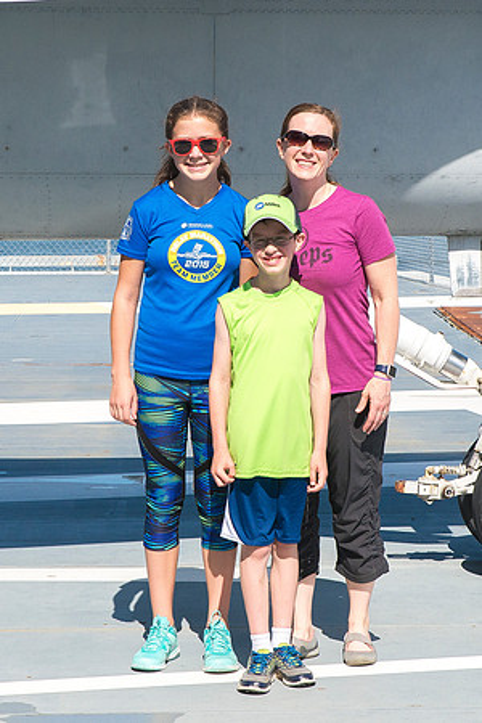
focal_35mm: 126
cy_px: 297
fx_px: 2539
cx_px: 206
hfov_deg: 10.8
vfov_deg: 16.2
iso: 1000
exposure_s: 1/2000
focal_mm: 65
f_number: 11
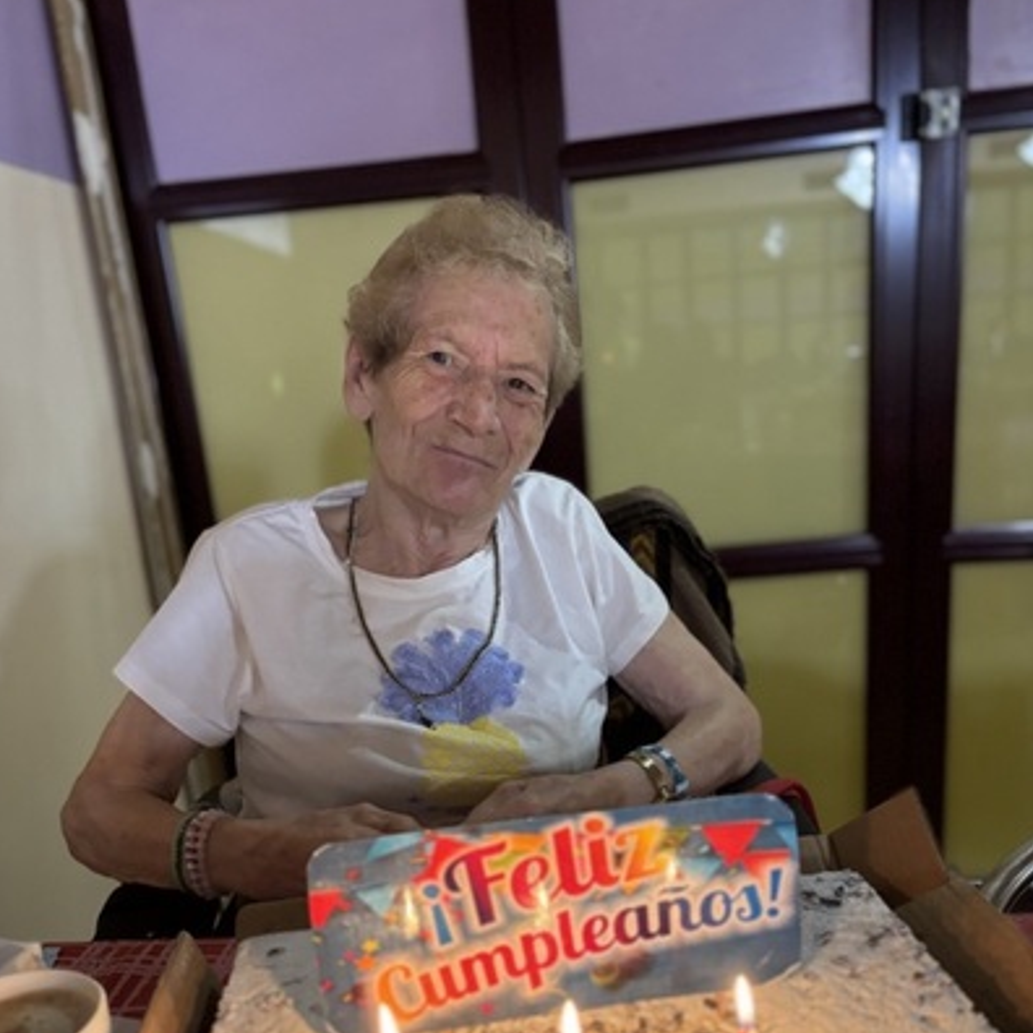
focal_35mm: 31
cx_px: 514
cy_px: 683
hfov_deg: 52.5
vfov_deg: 51.6
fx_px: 1047
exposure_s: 1/50
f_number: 1.6
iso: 500
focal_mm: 5.96
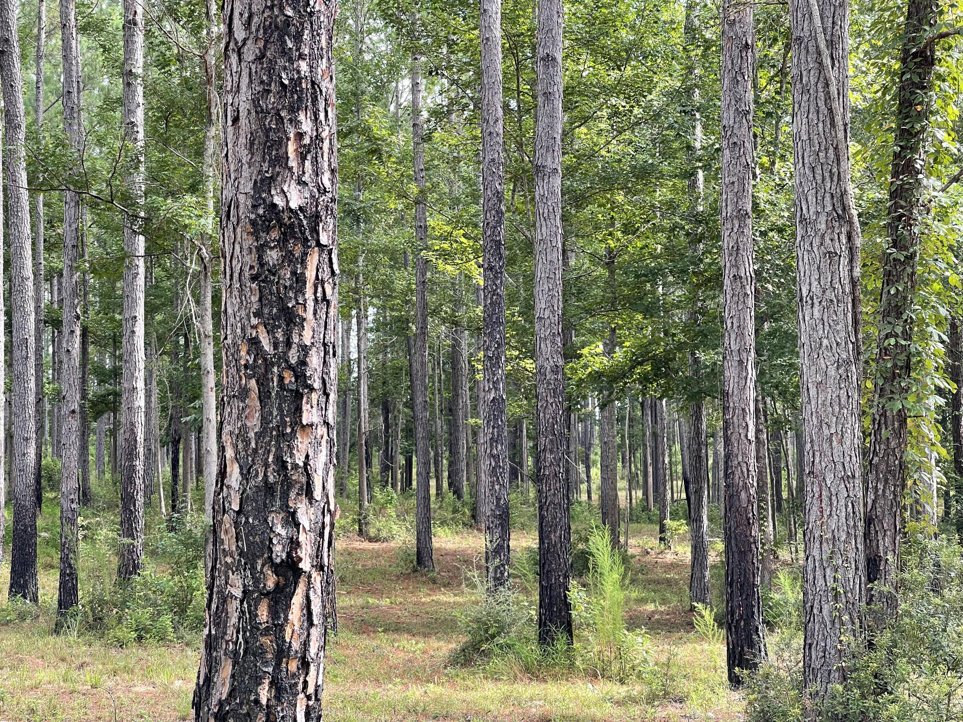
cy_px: 361
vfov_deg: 22.9
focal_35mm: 64
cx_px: 482
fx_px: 1780
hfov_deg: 30.3
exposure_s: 1/122
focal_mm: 7.5
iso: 50
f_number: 2.2
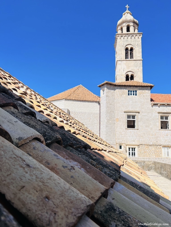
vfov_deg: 67.3
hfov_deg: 53.1
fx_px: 171
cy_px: 114
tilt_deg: +11.0
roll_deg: +0.6
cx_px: 86
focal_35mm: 26
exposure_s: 1/5587
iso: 50
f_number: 1.5
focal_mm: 5.7
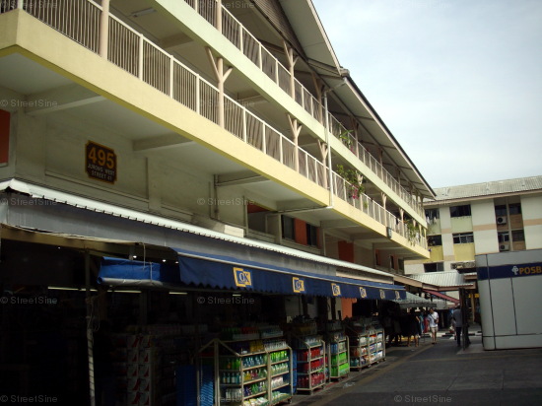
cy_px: 203
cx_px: 271
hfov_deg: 50.2
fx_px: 579
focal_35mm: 37
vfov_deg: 38.6
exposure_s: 1/320
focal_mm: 6.2
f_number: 5.6
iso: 80
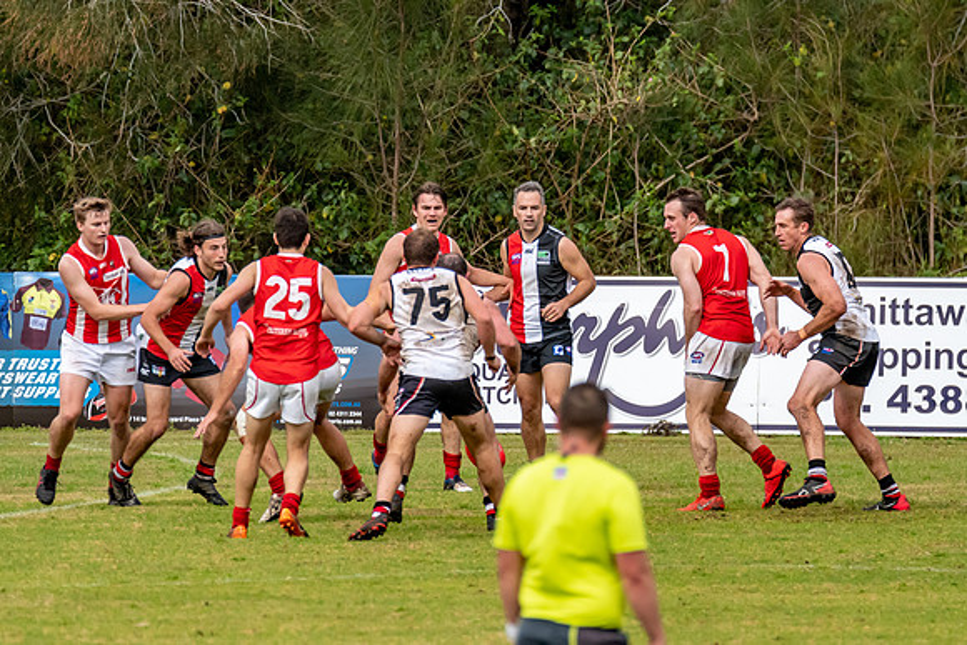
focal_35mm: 828
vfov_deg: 1.7
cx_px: 580
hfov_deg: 2.5
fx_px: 22232
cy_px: 258
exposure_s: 1/4000
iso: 1250
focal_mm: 460
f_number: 7.1
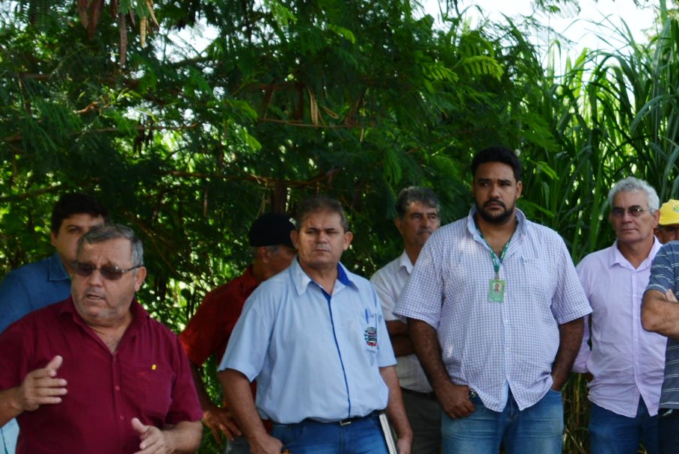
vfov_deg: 15.3
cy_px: 367
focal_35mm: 89
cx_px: 785
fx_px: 1680
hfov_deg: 21.4
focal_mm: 18
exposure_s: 1/200
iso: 100
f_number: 6.3
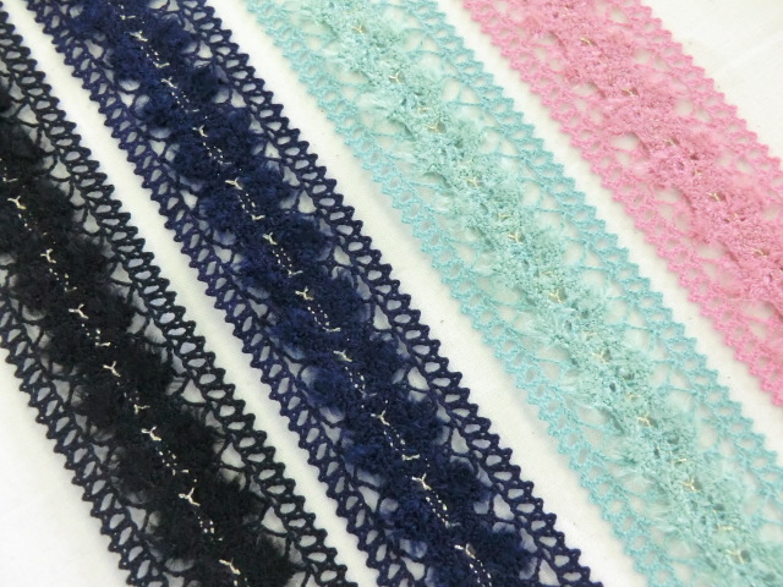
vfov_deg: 36.0
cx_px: 392
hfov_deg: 46.8
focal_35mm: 40
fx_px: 905
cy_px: 294
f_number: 3.8
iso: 640
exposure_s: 1/60
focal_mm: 7.1
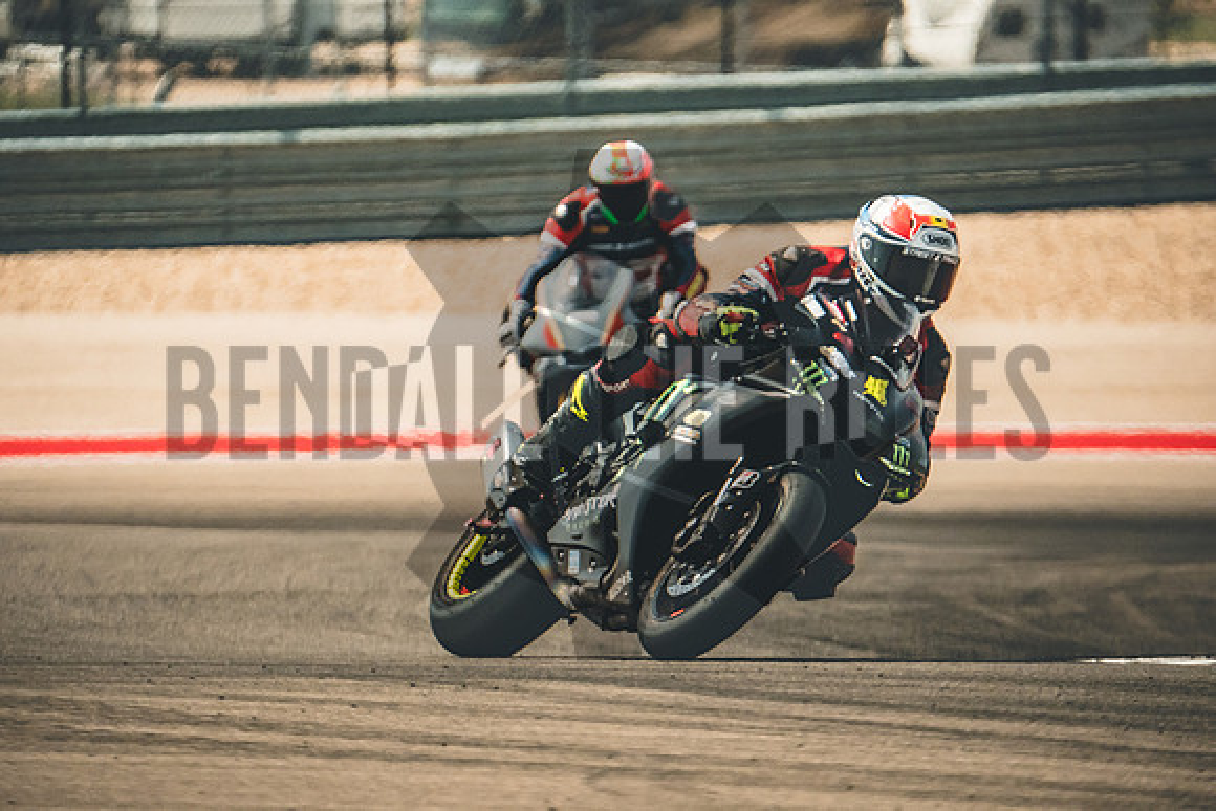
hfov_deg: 3.2
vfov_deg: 2.1
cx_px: 563
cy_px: 397
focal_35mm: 645
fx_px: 21784
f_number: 5.6
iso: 1250
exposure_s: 1/2500
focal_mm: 400
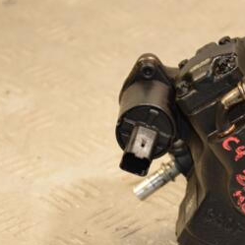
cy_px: 146
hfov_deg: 7.6
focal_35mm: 230
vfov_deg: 7.6
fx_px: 1842
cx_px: 234
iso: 800
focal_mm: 75
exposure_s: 1/160
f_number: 5.3
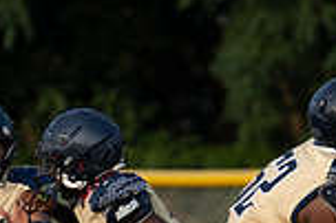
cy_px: 412
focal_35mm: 1155
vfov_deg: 1.2
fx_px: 10768
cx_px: -39
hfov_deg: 1.8
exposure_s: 1/1000
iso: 360
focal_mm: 300
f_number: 4.5
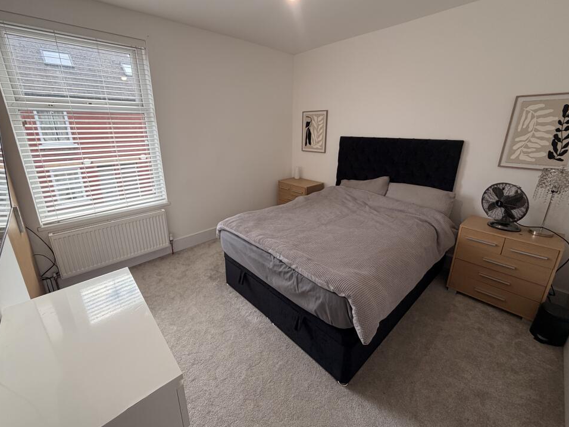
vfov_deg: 81.6
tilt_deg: -17.0
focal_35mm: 15
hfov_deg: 98.1
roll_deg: +0.5
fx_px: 247
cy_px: 200
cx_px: 273
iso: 125
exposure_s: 1/100
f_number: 2.2
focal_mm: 2.22
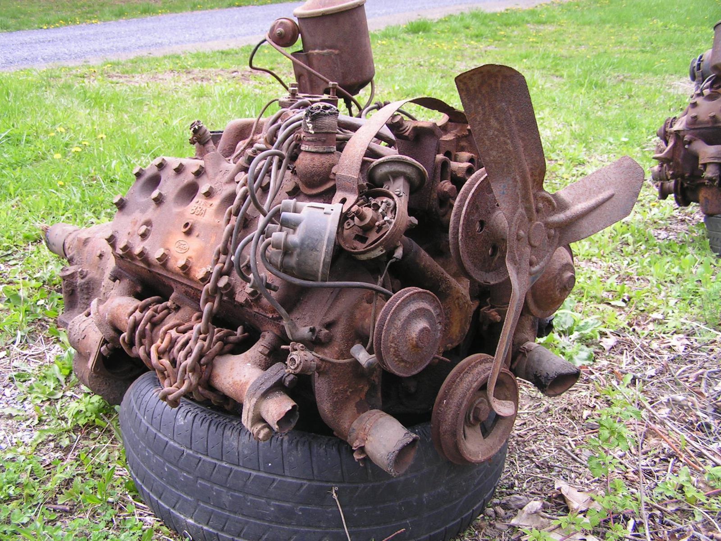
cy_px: 270
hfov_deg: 49.0
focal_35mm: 38
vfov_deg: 37.7
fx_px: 791
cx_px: 360
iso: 50
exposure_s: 1/50
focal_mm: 6.3
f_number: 3.2
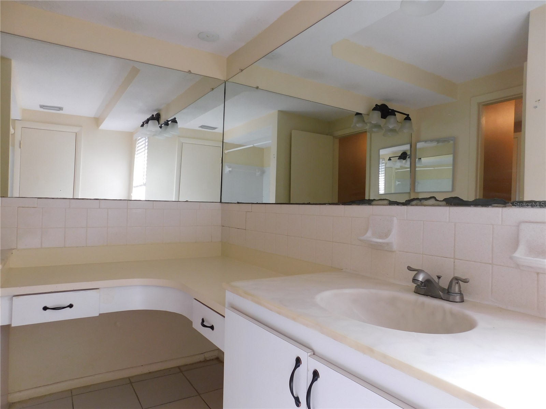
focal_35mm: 23
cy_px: 204
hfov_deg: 73.9
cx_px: 273
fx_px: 363
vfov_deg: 58.9
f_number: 3
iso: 125
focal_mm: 4
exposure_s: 1/30
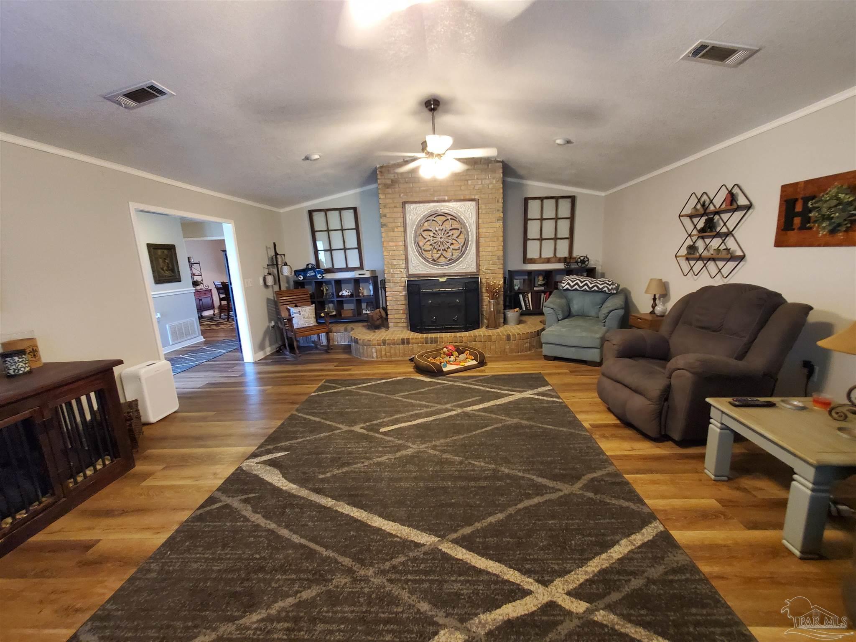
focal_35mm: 13
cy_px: 321
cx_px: 428
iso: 640
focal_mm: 1.8
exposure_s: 1/30
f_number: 2.2
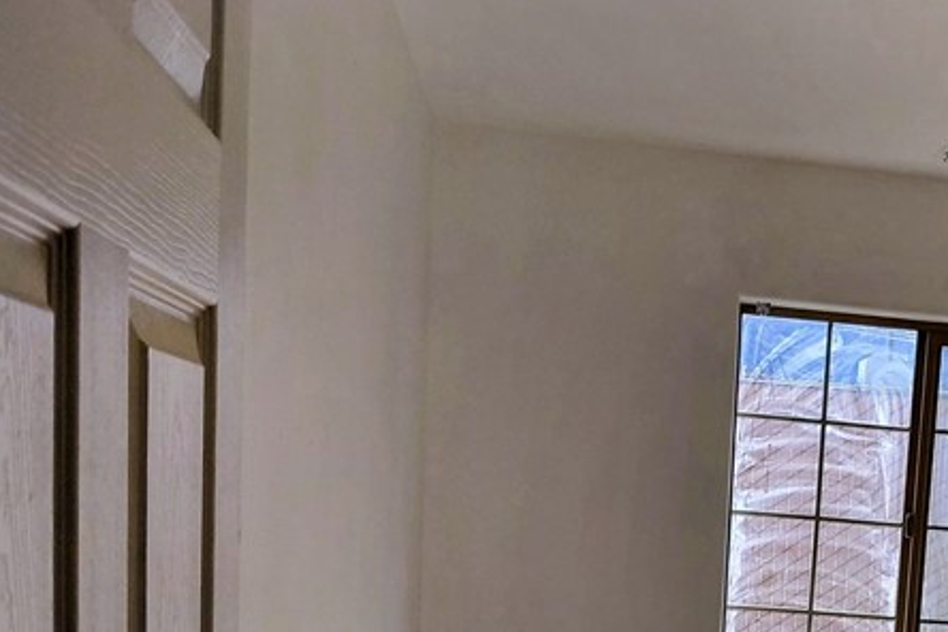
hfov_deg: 31.5
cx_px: 886
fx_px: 1580
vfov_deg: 20.9
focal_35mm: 60
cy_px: 785
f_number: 1.8
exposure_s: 1/1292
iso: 50
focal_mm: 4.69
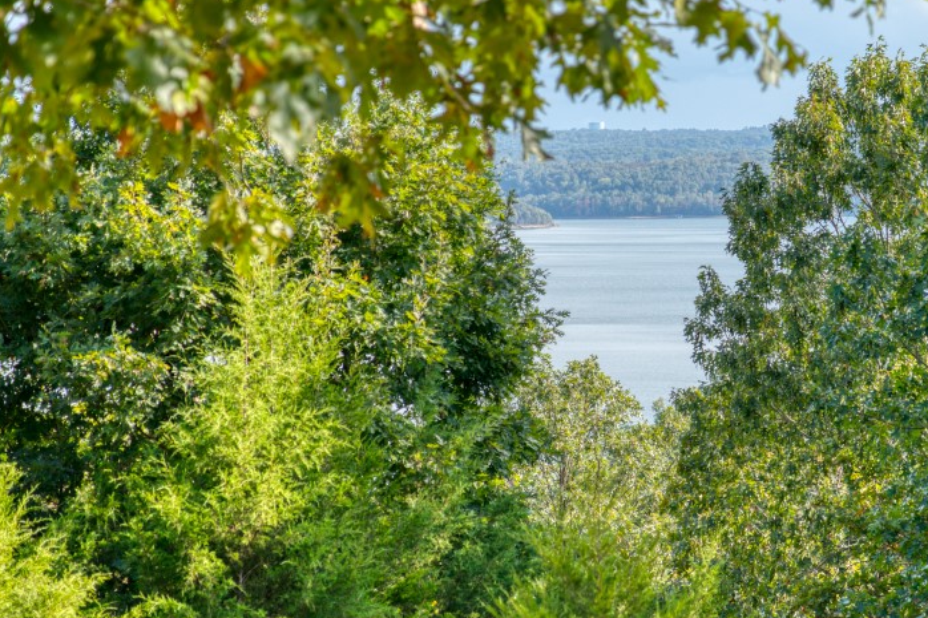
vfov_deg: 8.9
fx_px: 3969
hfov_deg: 13.3
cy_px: 243
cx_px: 674
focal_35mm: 154
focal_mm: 105
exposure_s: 1/200
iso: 100
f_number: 5
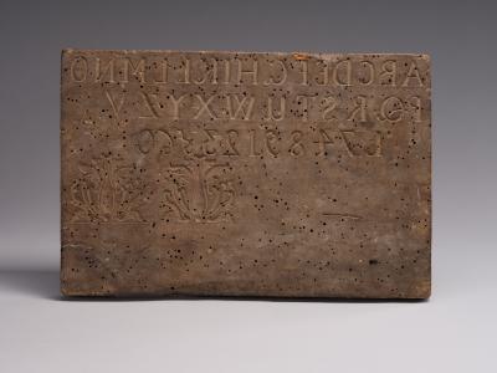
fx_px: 1364
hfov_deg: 20.7
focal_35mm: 95
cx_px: 248
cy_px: 186
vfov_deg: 15.6
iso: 160
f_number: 16
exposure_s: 1/100
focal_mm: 120
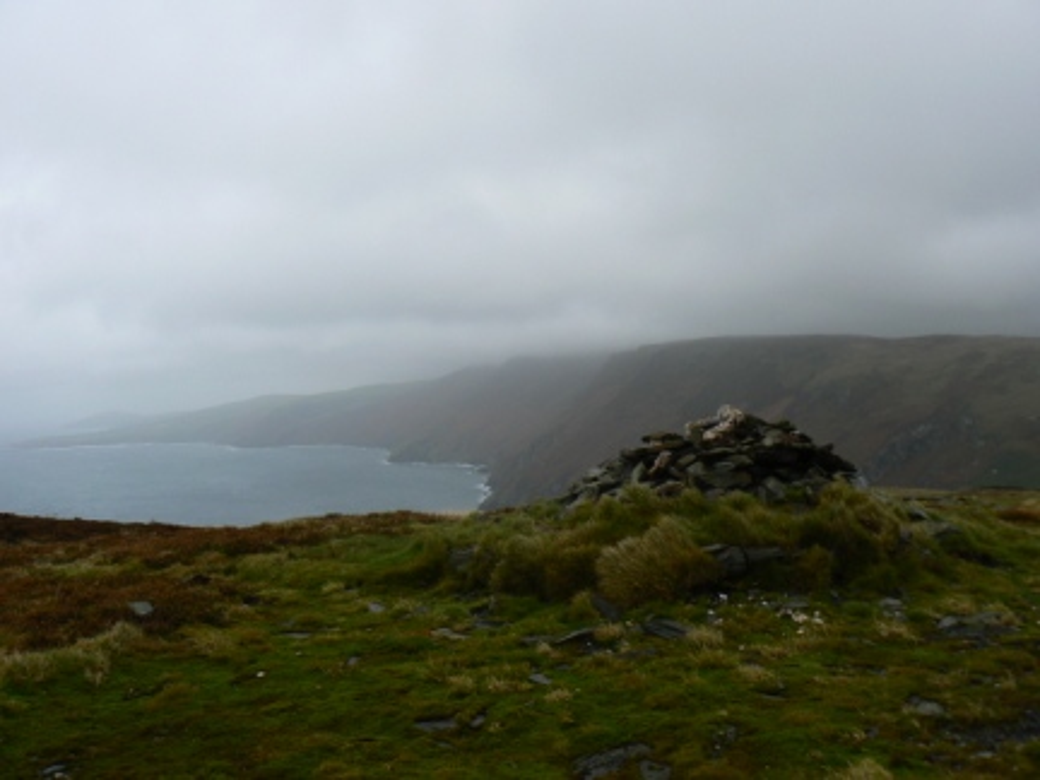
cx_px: 520
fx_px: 1082
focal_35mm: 36
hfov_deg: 51.4
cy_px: 390
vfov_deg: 39.7
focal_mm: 6
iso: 80
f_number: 4
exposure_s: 1/80
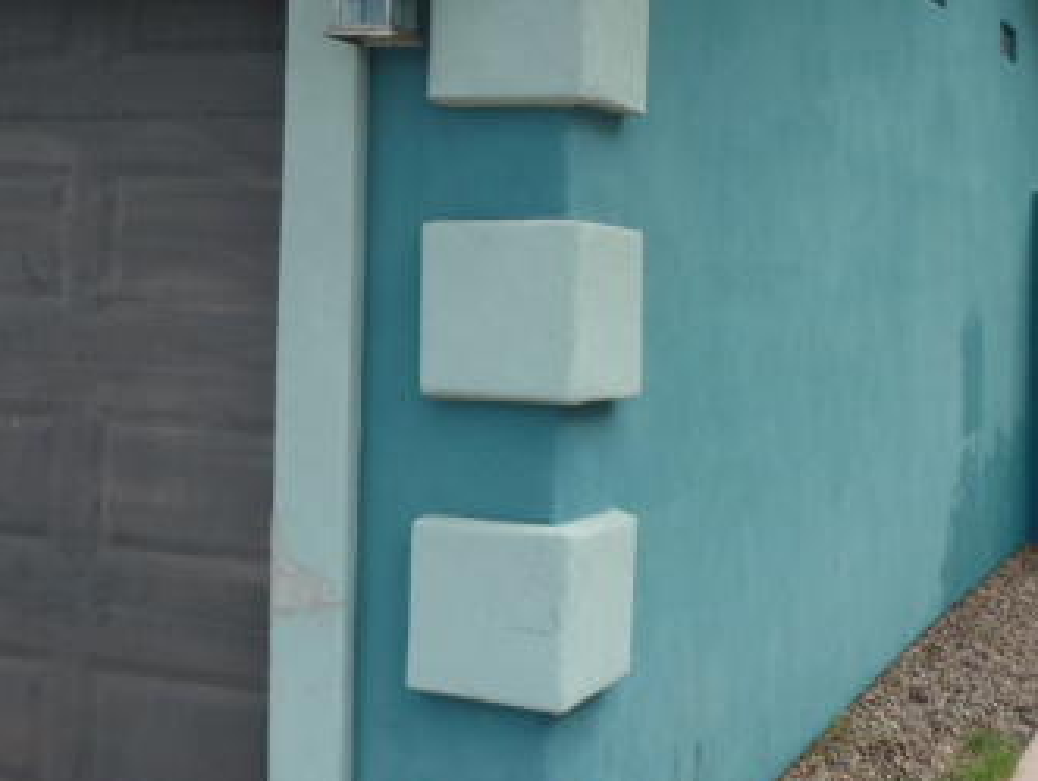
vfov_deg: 25.9
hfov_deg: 34.2
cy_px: 226
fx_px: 1681
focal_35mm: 56
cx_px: 599
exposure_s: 1/200
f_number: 4
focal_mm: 4.7
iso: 80
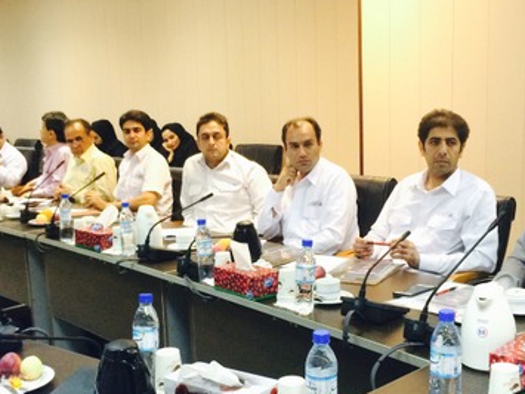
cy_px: 243
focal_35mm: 49
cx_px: 241
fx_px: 743
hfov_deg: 38.9
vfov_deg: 29.6
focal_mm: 4.15
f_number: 2.2
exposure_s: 1/33
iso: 250
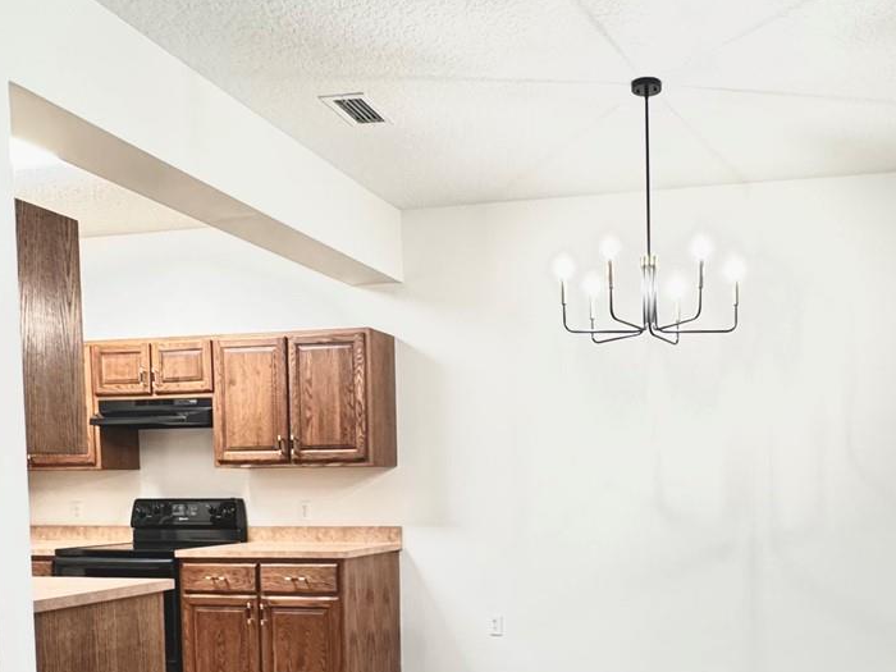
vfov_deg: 42.6
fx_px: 828
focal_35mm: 32
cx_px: 620
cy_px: 516
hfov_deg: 55.3
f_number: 2.2
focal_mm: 2.22
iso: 500
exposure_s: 1/60
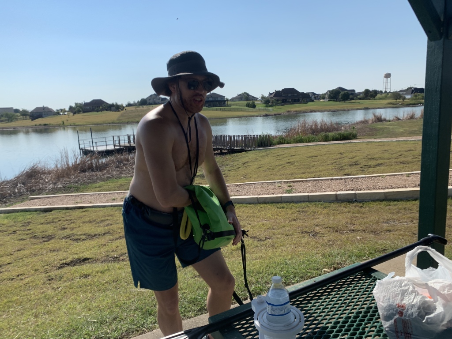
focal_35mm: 26
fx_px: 339
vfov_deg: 53.1
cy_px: 170
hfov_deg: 67.3
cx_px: 226
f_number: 1.8
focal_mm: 4.25
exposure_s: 1/3650
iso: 25
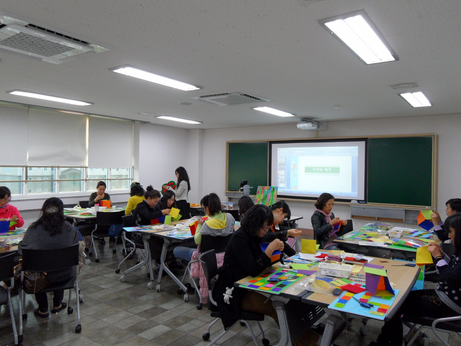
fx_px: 360
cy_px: 169
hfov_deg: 65.3
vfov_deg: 51.3
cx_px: 226
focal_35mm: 27
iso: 120
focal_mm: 4.3
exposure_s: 1/45
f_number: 2.8
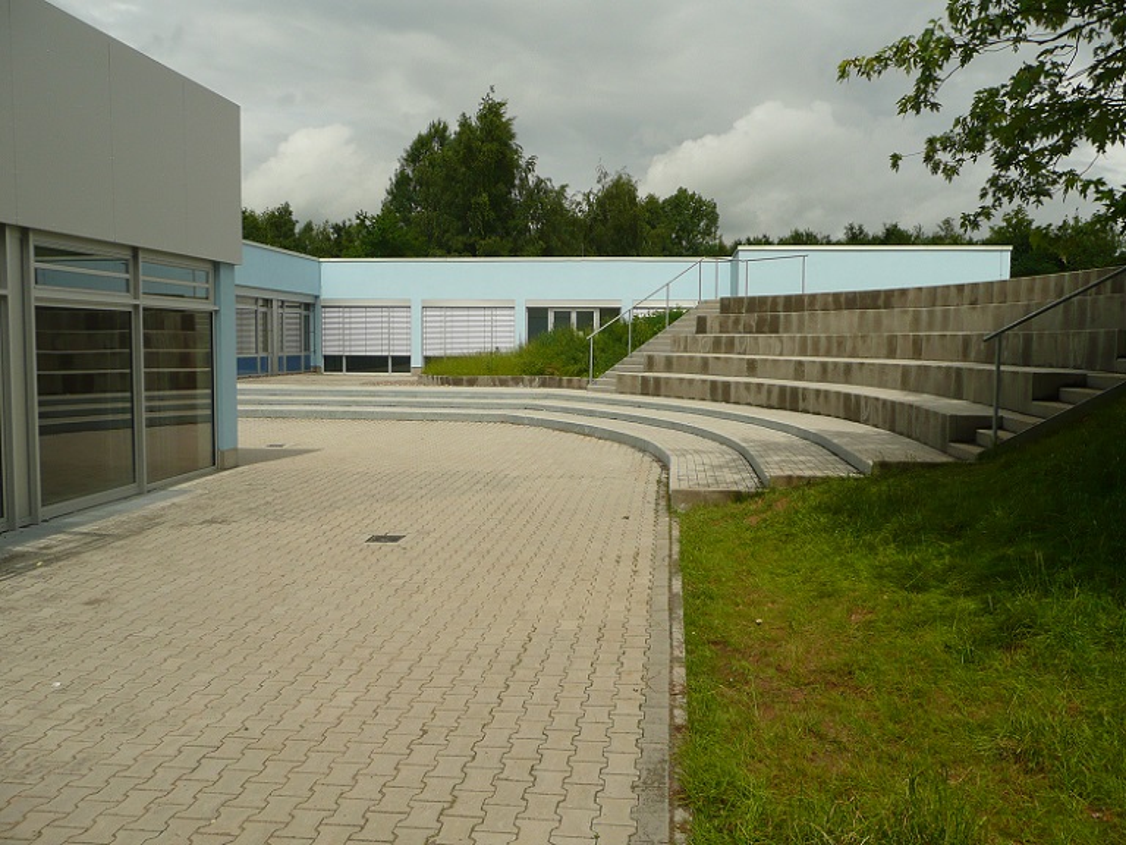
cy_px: 422
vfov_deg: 49.7
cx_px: 563
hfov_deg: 63.4
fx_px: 911
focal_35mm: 28
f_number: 8
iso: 100
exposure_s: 1/400
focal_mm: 4.6
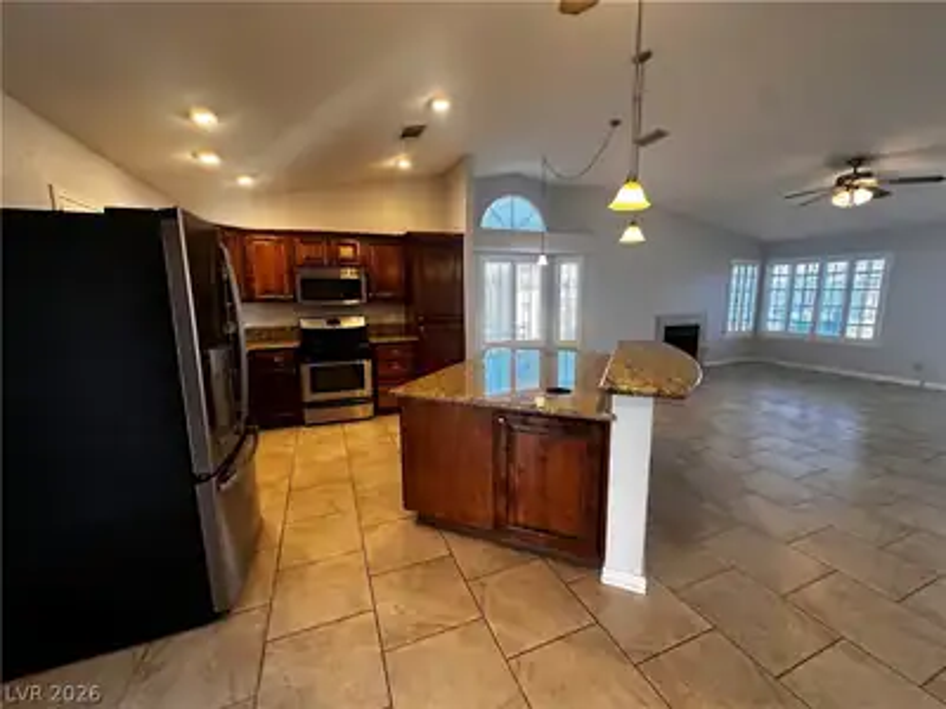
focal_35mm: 14
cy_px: 354
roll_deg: +1.0
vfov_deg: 85.7
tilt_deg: -8.3
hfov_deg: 102.1
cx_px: 473
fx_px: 383
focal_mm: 2.22
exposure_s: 1/120
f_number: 2.2
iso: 320
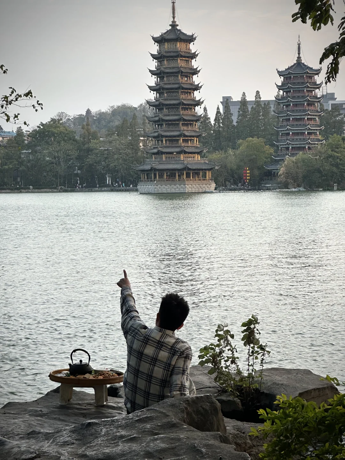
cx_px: 172
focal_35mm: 77
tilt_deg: -2.5
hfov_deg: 19.1
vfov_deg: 25.3
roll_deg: +0.5
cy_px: 230
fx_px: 1023
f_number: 2.8
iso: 64
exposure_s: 1/99
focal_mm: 9
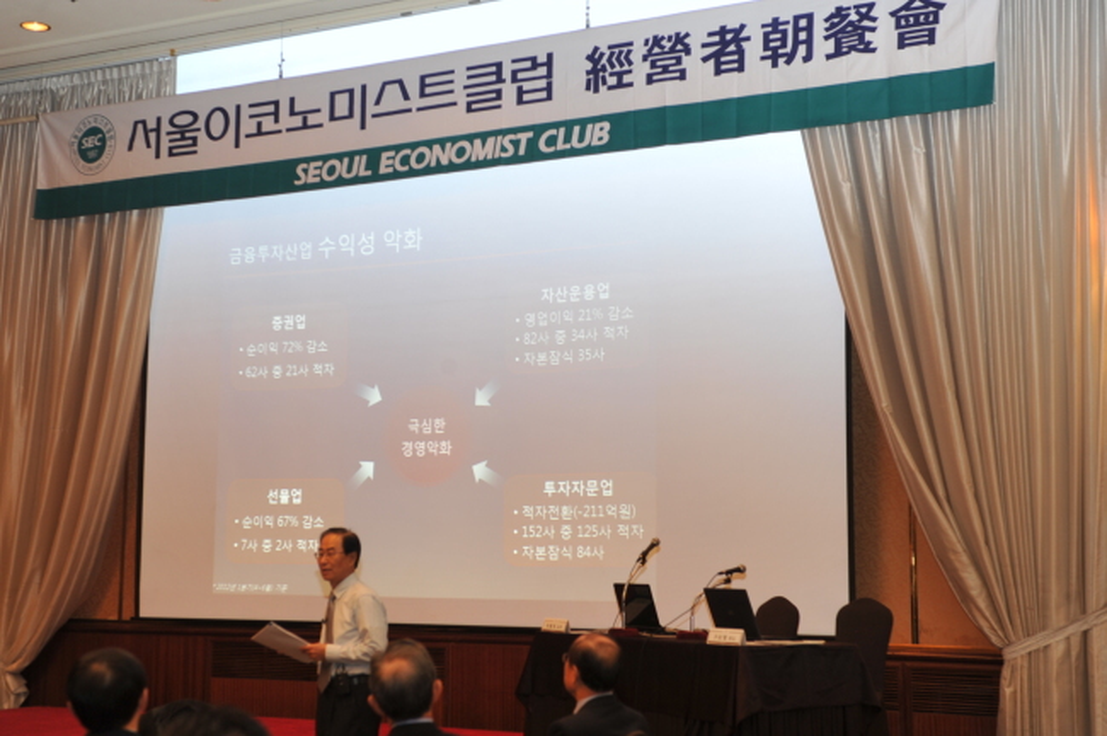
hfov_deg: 38.2
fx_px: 1597
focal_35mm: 52
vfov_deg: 25.9
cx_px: 554
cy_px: 368
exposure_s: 1/30
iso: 500
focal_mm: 52
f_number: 3.5
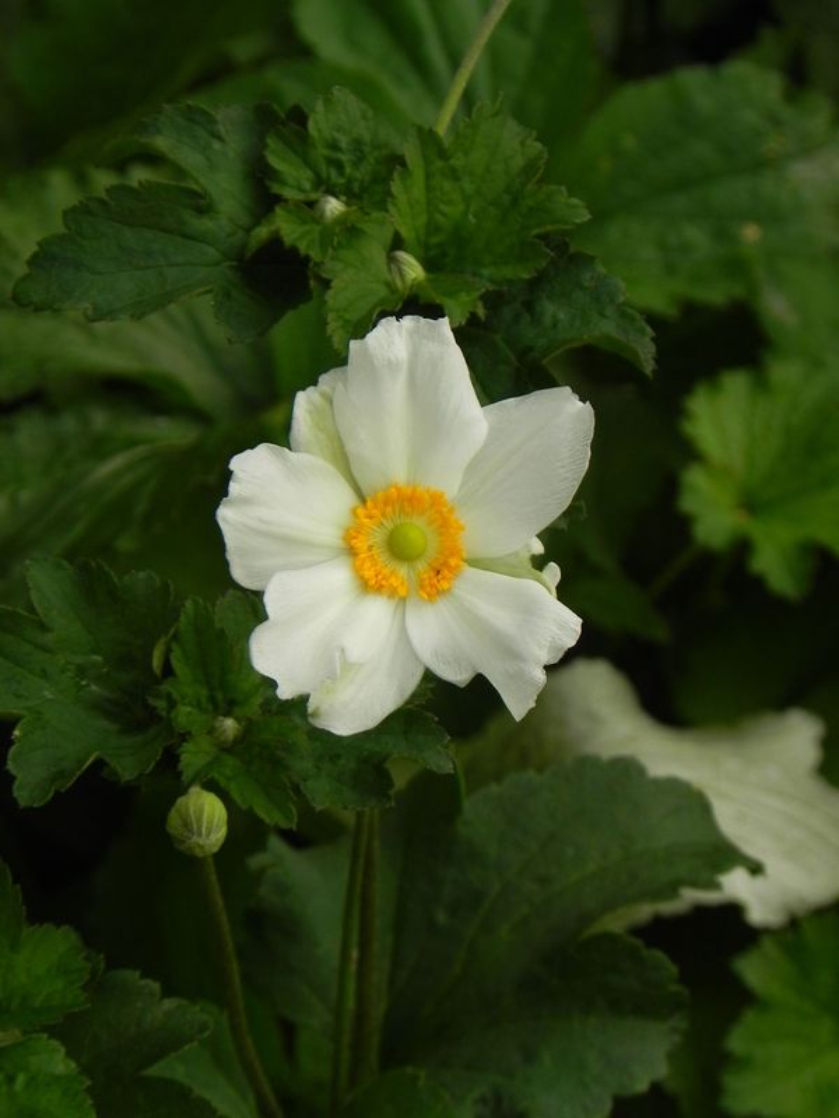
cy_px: 559
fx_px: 7982
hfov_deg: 6.0
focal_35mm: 247
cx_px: 420
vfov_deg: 8.0
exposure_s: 1/320
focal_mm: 44
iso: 160
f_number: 5
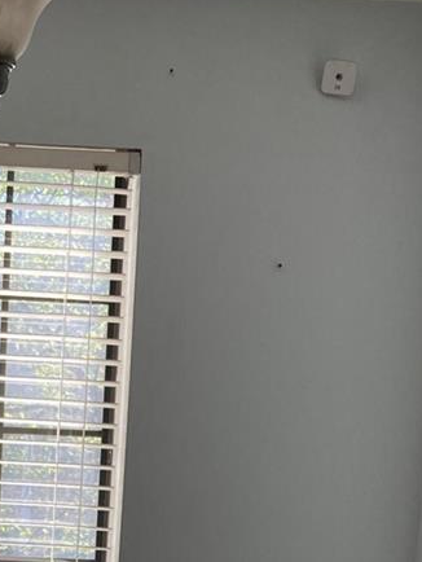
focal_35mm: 99
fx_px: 1608
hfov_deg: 14.7
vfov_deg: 18.4
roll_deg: -2.2
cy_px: 733
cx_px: 1
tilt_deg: -10.4
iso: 20
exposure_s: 1/249
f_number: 1.8
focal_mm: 3.99
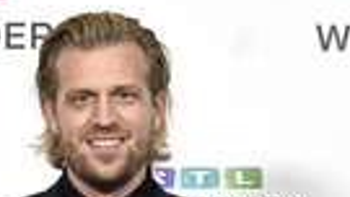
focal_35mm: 233
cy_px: 482
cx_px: 96
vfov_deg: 5.1
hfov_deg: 9.2
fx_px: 2163
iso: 800
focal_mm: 75
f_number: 4
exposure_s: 1/320
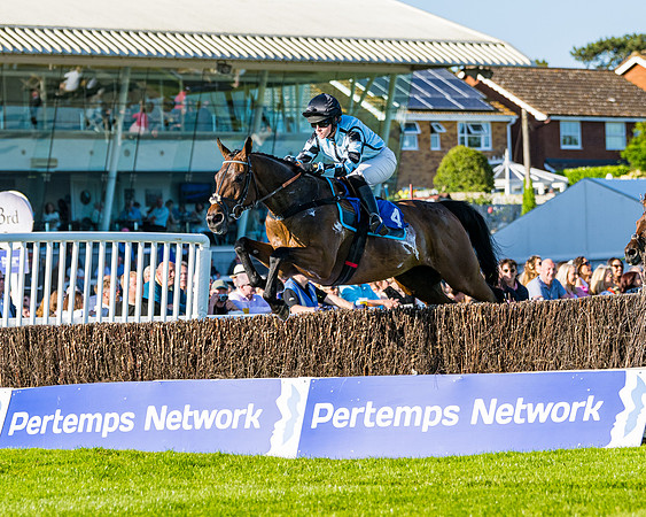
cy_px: 194
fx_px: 3960
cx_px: 354
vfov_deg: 7.5
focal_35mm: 207
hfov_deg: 9.3
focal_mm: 122
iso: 200
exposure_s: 1/2000
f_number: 4
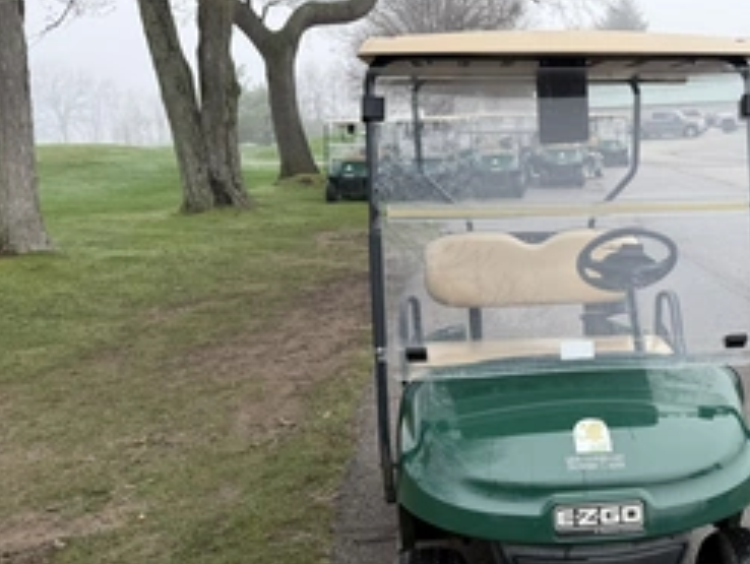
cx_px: 582
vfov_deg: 36.2
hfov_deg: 45.8
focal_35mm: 39
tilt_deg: -19.1
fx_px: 846
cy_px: 412
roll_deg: +1.6
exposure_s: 1/1046
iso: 80
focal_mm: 6.76
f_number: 1.78
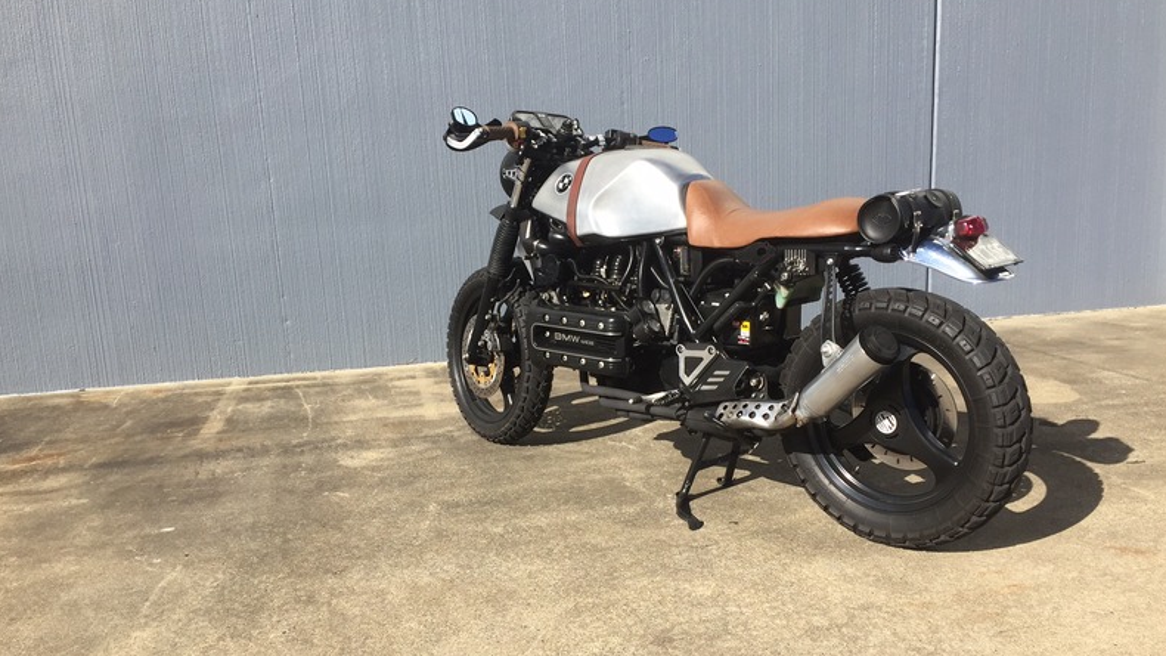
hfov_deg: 61.0
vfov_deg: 36.5
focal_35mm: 32
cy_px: 399
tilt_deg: -11.5
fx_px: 989
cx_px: 584
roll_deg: +2.4
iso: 32
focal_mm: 4.15
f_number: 2.2
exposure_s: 1/1522
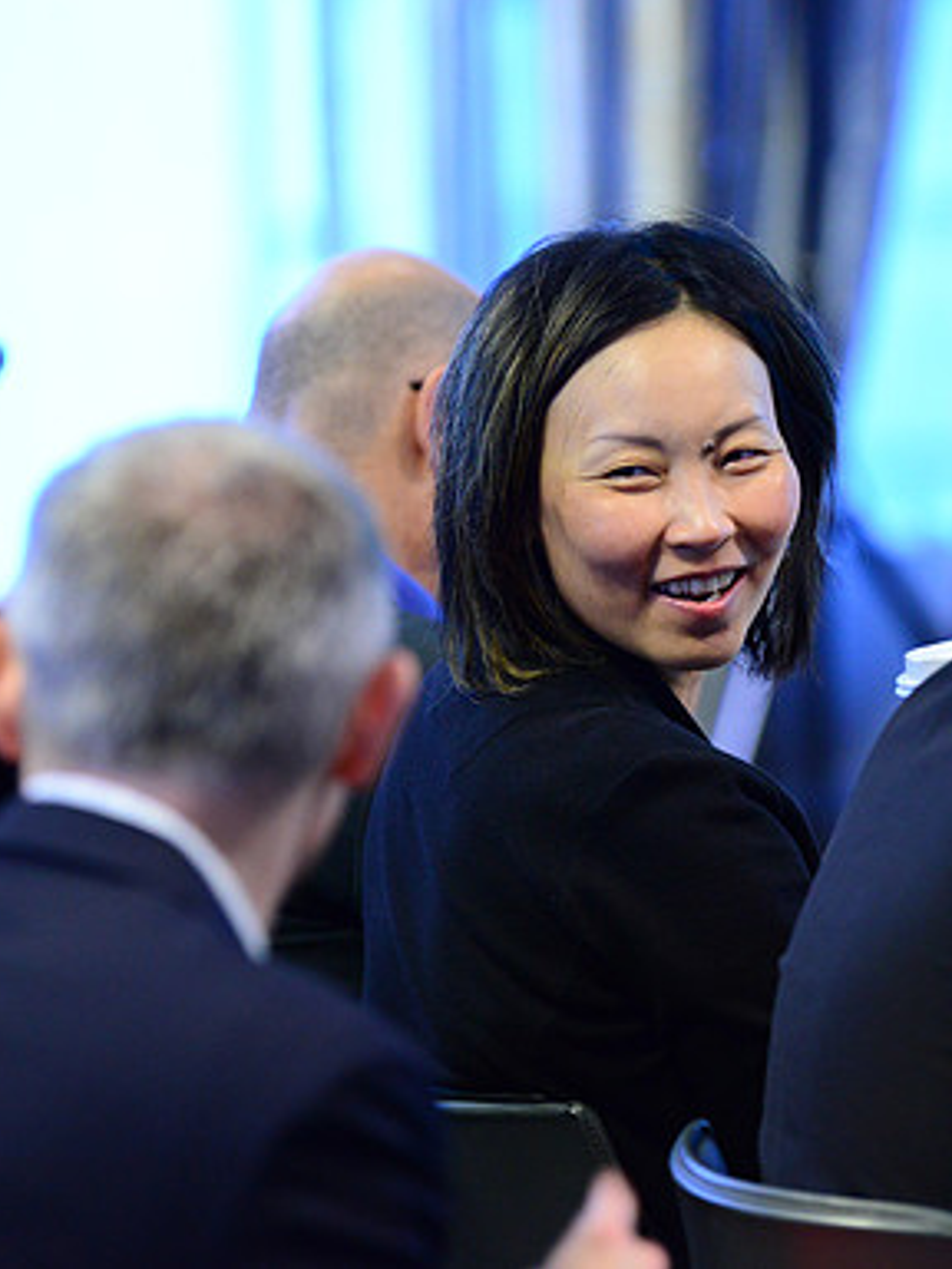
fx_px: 7994
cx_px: 694
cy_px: 633
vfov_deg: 9.1
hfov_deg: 6.8
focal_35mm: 218
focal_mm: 150
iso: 4000
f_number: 2.8
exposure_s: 1/160
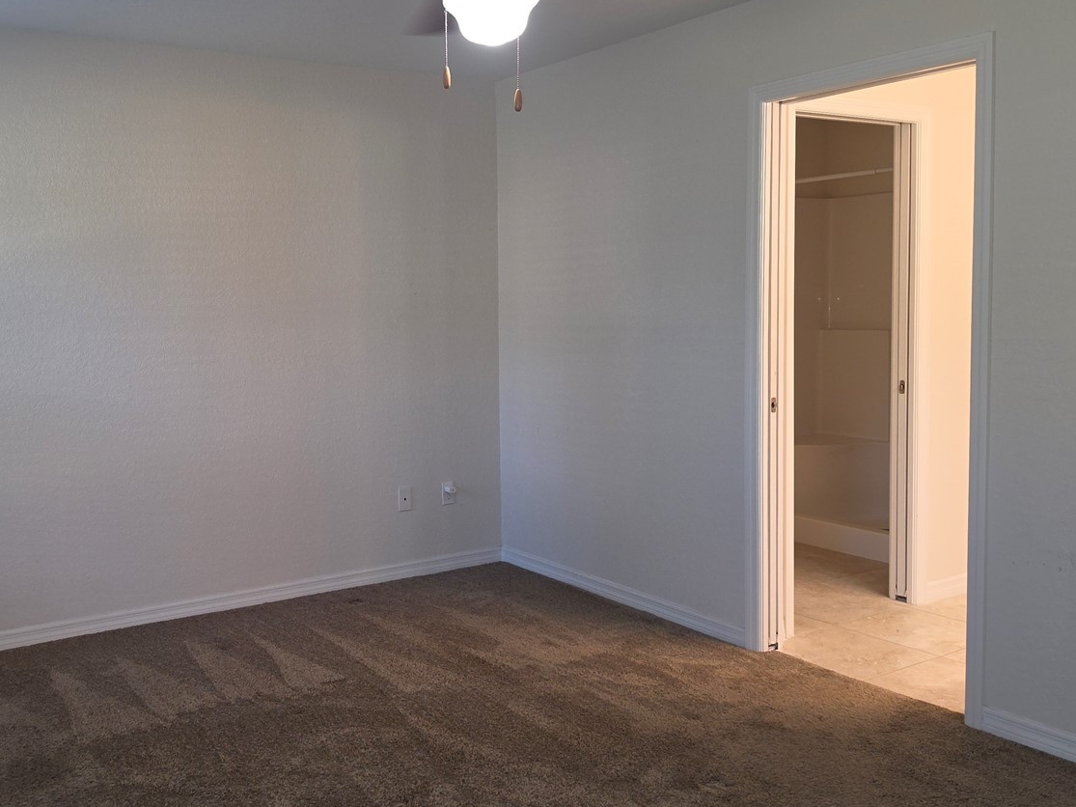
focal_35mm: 33
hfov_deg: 55.0
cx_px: 432
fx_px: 1026
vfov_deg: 42.9
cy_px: 397
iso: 80
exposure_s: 1/60
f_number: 1.4
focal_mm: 6.5
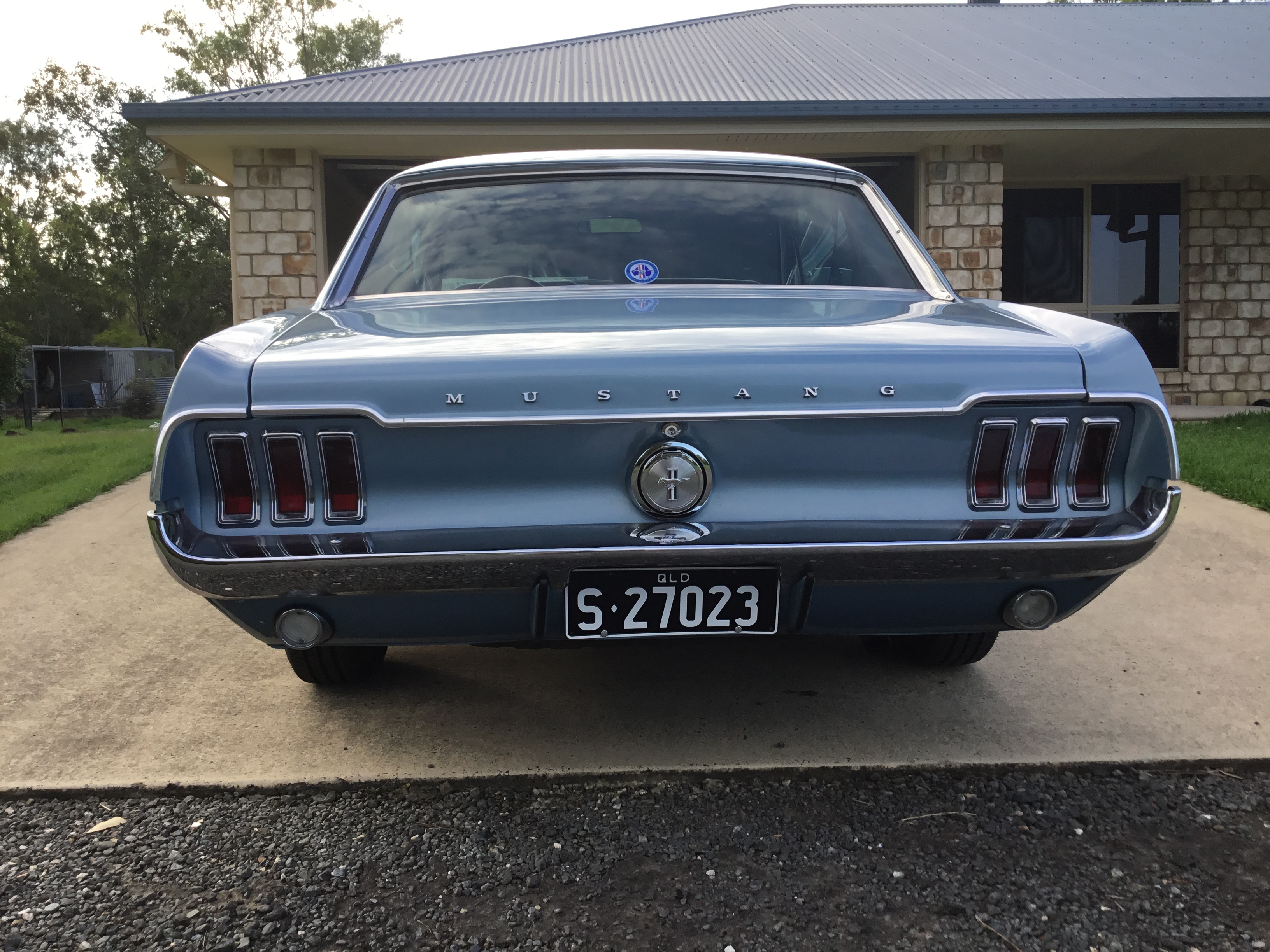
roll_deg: +2.0
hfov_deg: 58.4
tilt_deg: -1.5
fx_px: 1137
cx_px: 635
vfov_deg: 45.4
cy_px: 476
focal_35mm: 31
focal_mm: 3.3
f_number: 2.4
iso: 25
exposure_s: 1/350
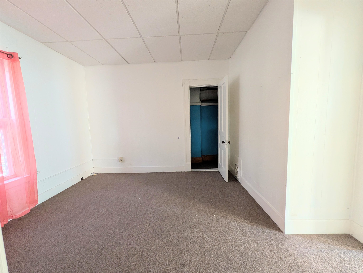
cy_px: 136
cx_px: 182
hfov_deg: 110.5
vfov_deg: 94.6
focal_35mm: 12
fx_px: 126
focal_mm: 2.02
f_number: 1.7
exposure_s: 1/35
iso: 149
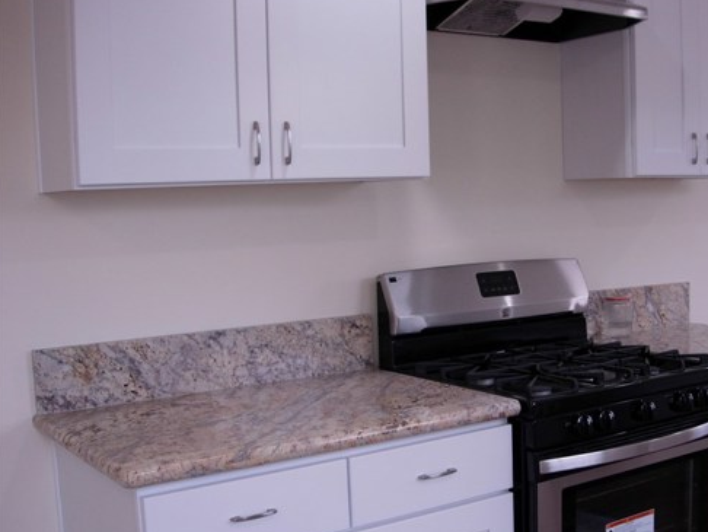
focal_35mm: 50
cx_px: 462
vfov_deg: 29.1
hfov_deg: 37.8
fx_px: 1023
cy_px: 294
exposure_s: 1/60.4
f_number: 2.8
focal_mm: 7.8
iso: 64
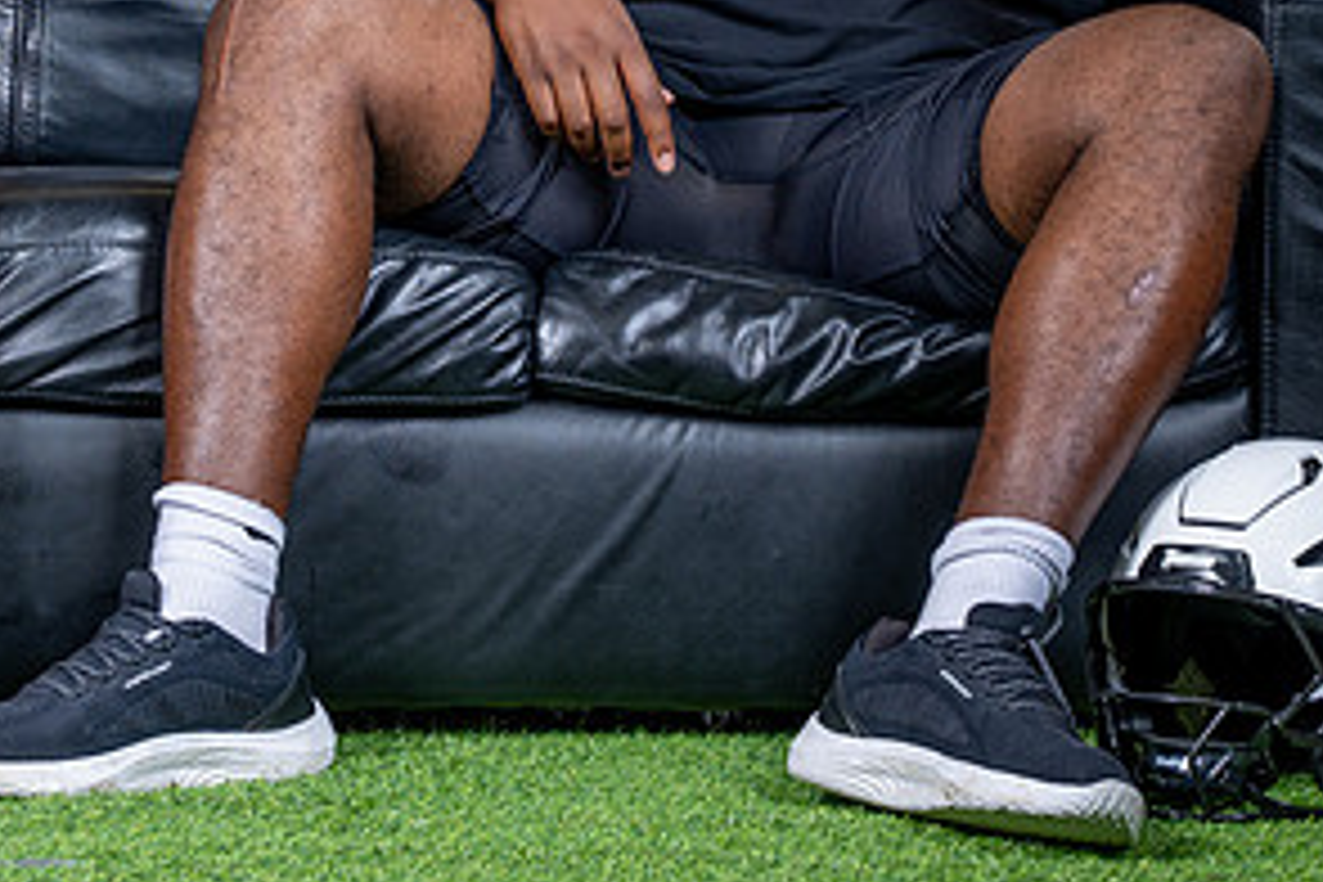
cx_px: 525
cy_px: 102
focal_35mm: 166
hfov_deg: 12.4
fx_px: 6100
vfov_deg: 8.2
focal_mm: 65
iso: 100
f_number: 5.6
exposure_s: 1/100
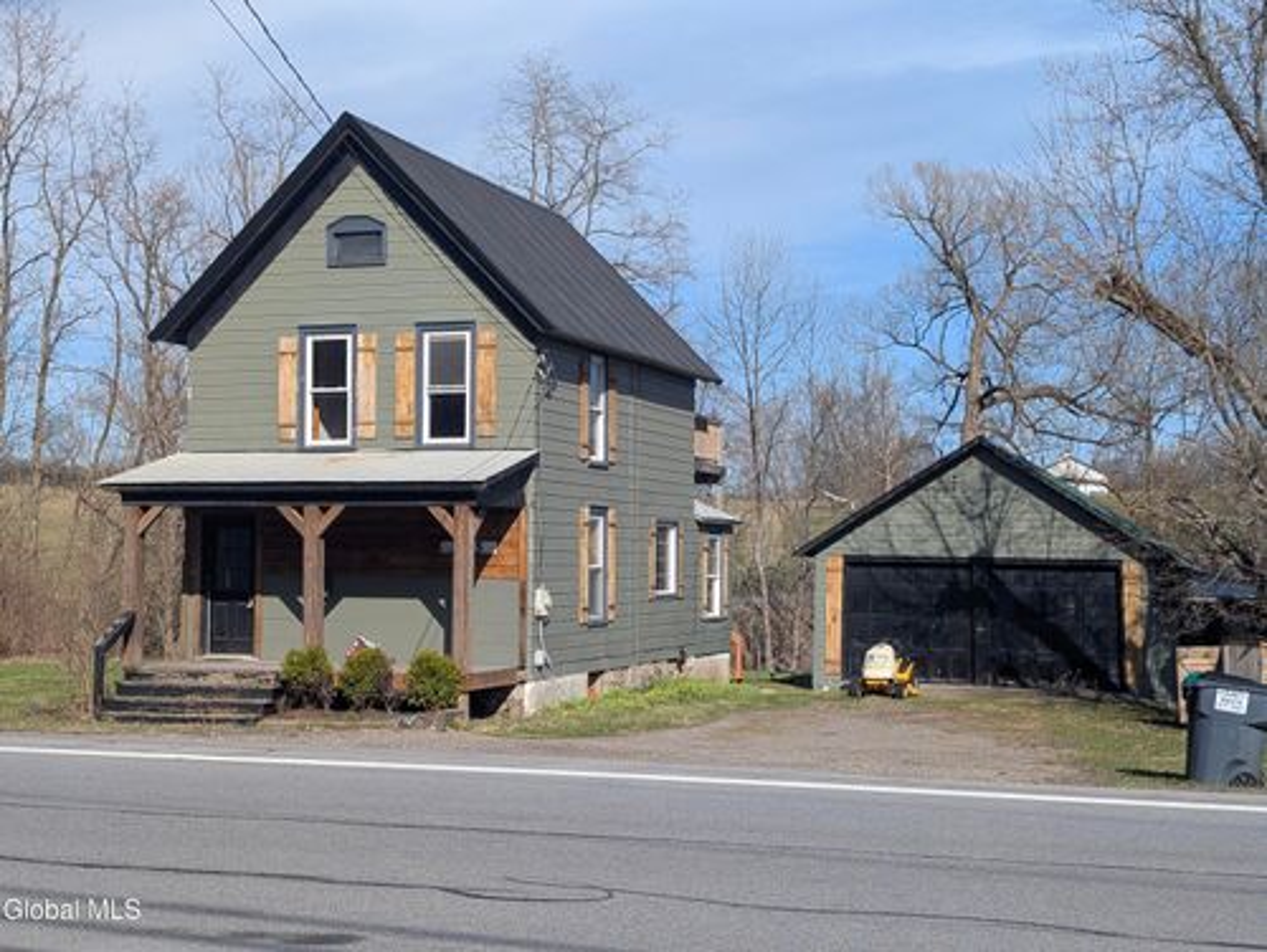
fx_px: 1795
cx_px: 634
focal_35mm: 49
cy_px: 476
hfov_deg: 38.9
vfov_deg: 29.7
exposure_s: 1/1138
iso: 21
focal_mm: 6.9
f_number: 1.68
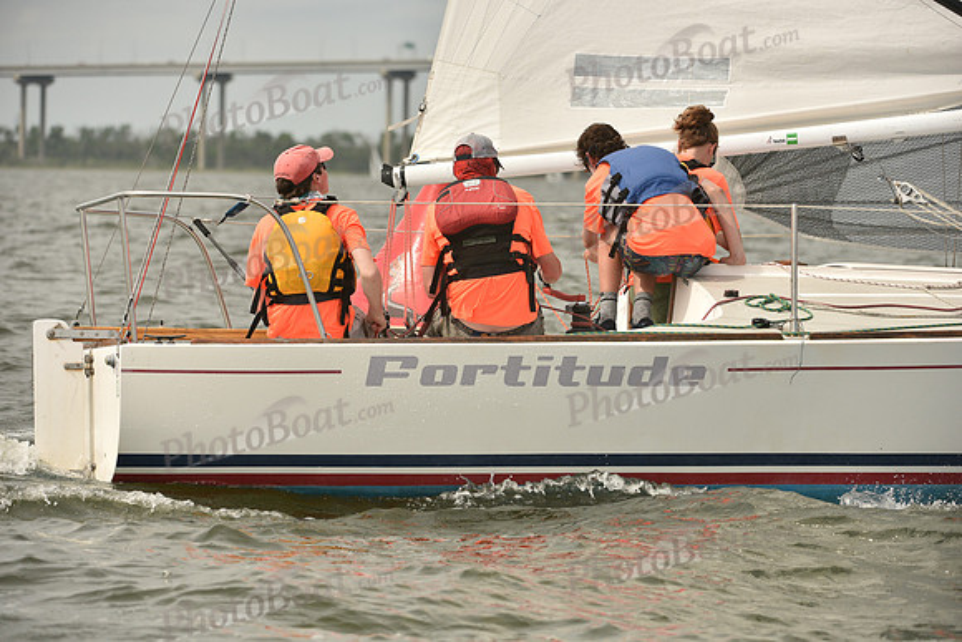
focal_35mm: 200
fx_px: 5345
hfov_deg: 10.3
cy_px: 321
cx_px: 481
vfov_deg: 6.9
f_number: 6.3
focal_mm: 200
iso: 320
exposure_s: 1/1600
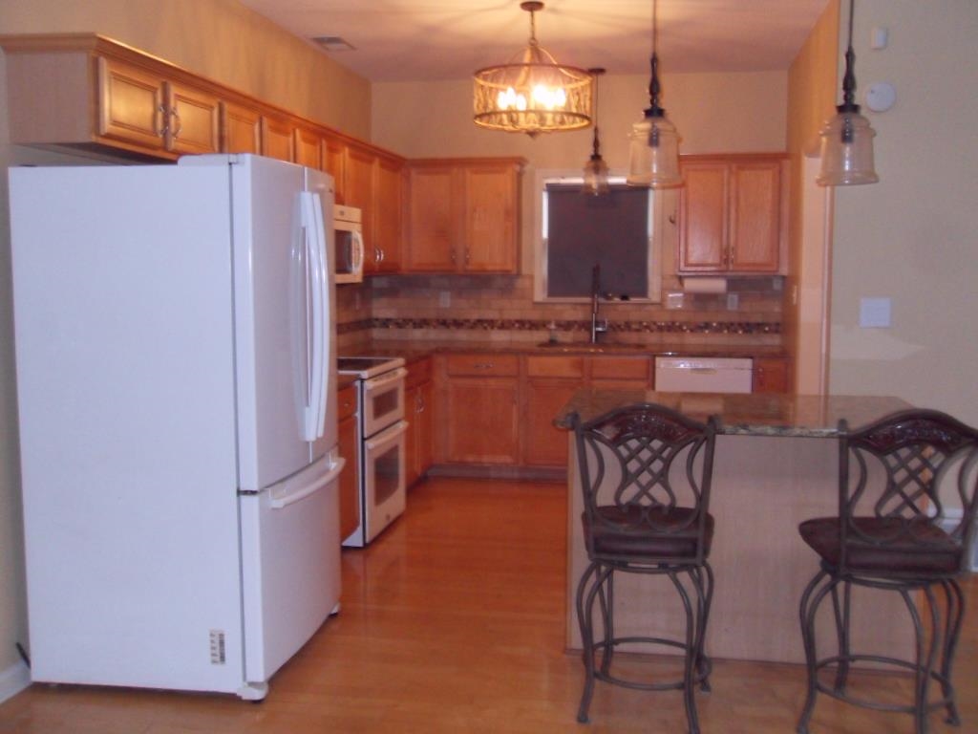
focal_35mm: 35
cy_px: 367
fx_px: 989
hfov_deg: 52.6
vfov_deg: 40.7
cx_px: 489
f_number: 3.5
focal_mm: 6.3
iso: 400
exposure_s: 1/45
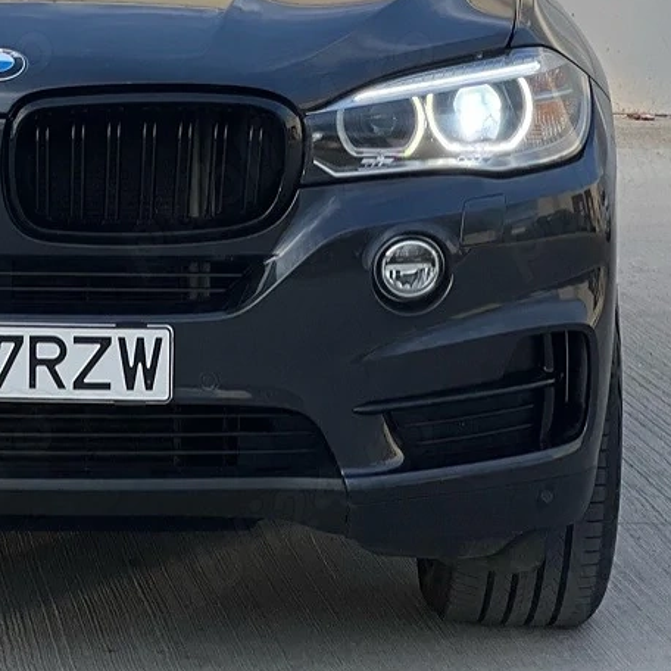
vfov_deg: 8.7
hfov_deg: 8.7
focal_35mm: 199
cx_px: -7
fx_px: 4364
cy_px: -177
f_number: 2.8
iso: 20
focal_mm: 9
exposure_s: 1/151
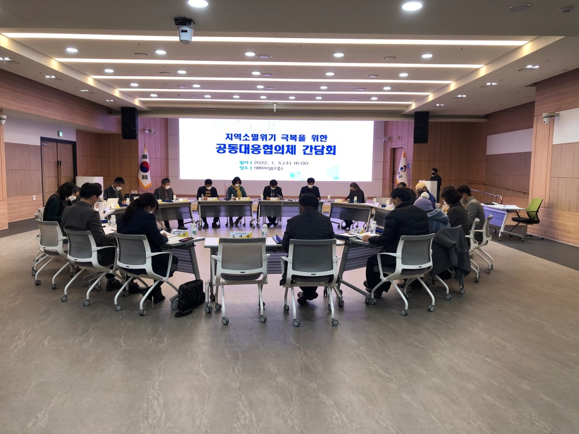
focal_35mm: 28
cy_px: 217
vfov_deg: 49.7
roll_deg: +0.2
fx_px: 468
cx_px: 290
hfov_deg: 63.4
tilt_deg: -4.0
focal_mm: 3.99
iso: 25
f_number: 1.8
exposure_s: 1/40
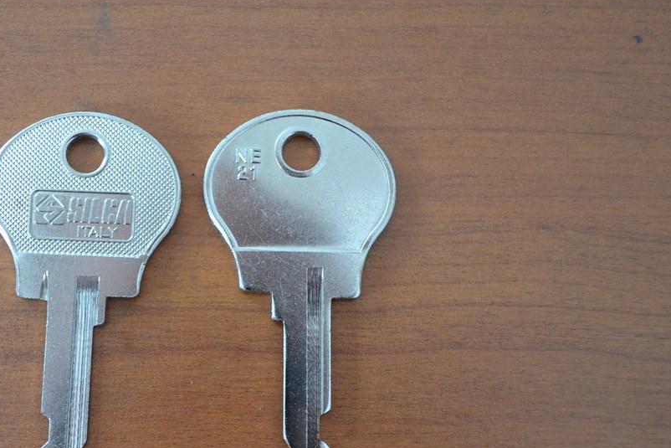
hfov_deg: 35.1
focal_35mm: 56
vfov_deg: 24.0
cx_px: 194
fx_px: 1044
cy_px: 311
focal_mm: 26
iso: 400
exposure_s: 1/20
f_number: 4.2
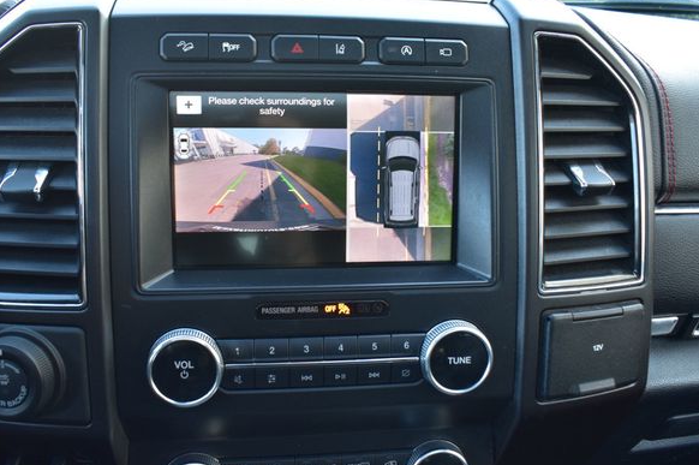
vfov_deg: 39.9
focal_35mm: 33
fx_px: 640
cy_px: 249
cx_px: 323
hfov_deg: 57.2
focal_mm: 20
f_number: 6.3
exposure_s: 1/15
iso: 400
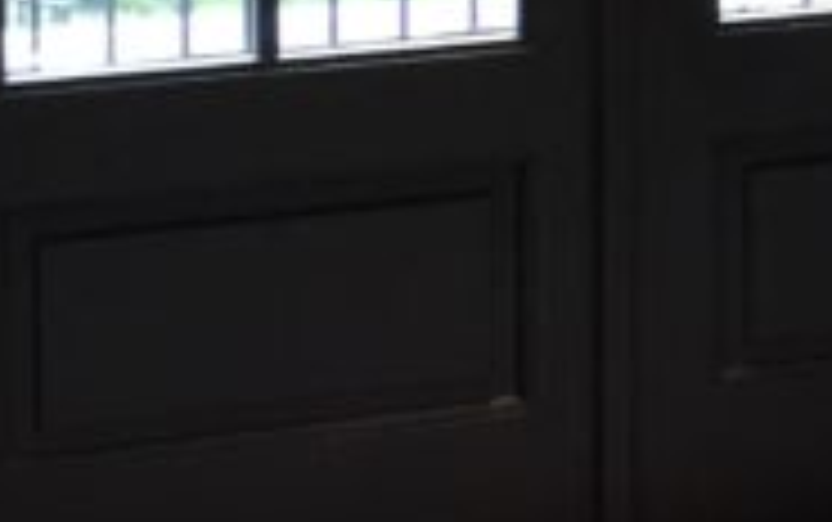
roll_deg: -0.6
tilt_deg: -2.5
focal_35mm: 170
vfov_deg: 7.4
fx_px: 3858
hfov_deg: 11.0
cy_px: -612
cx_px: 1749
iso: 50
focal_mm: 4.15
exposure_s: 1/30
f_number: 2.2
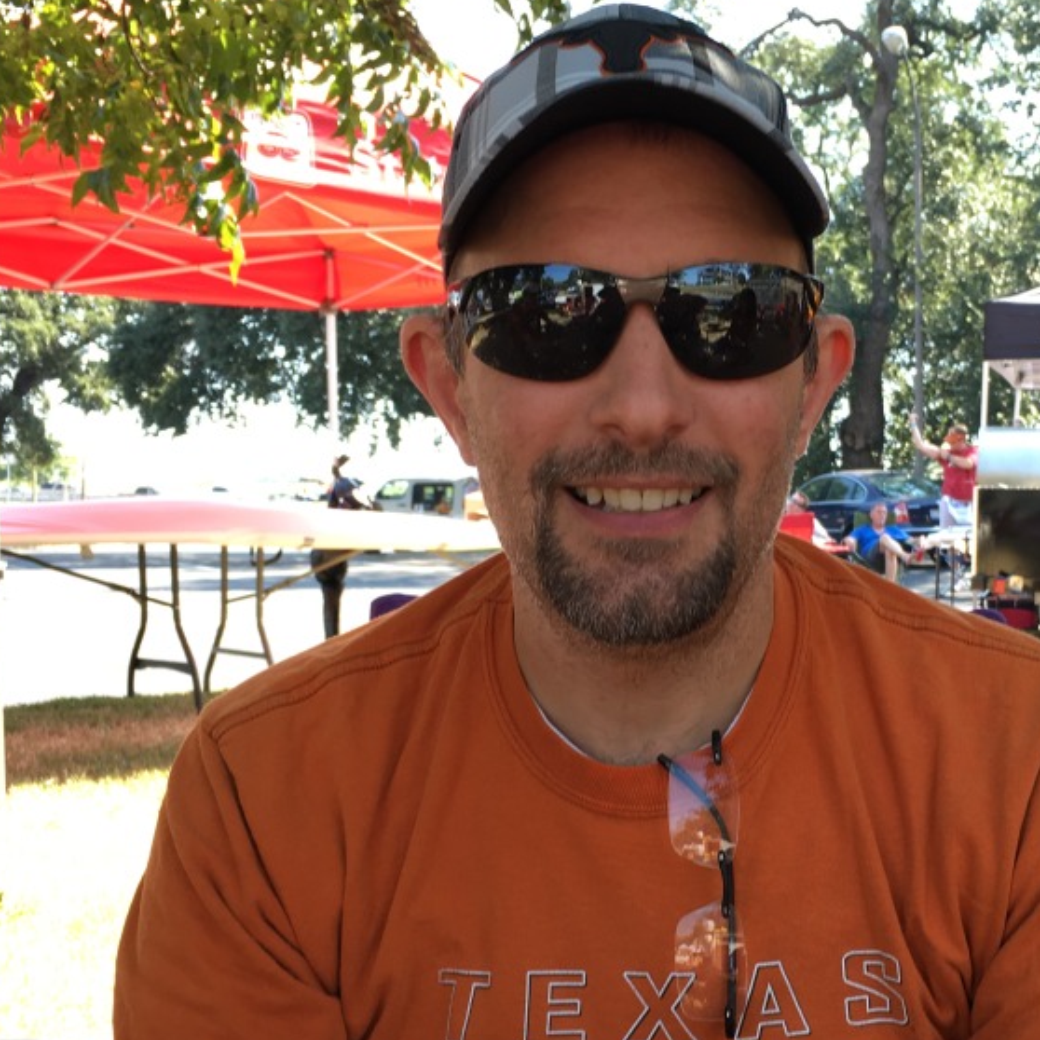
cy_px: 632
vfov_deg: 35.9
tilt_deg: -1.9
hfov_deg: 35.6
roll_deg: -1.0
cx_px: 721
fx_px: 1598
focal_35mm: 47
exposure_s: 1/120
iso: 25
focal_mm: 4.15
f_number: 2.2
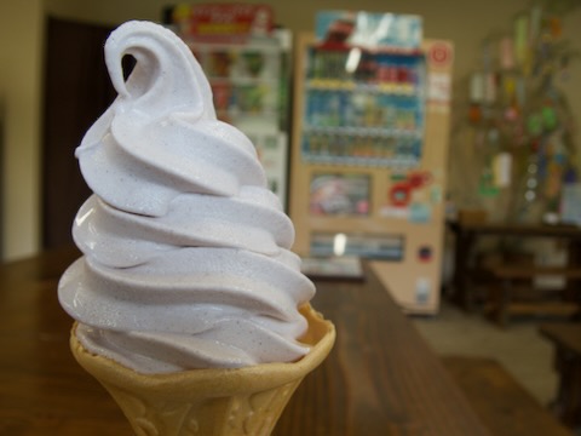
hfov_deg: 60.0
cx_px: 290
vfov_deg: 46.8
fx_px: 504
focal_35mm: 30
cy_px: 218
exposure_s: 1/125
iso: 125
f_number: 2.3
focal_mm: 5.4
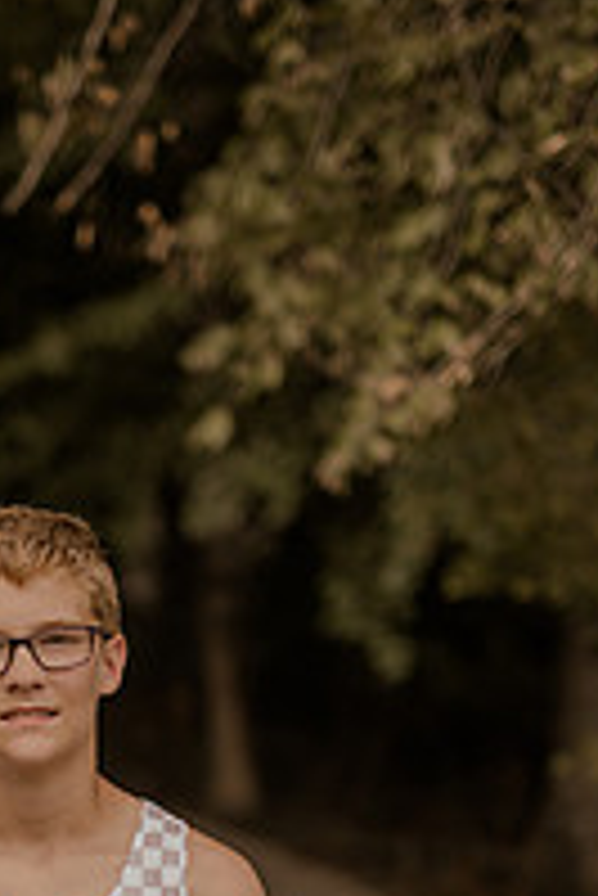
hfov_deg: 12.1
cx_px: 81
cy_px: 968
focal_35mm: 113
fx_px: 2810
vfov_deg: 17.5
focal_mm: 50
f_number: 1.4
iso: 64
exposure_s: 1/1000
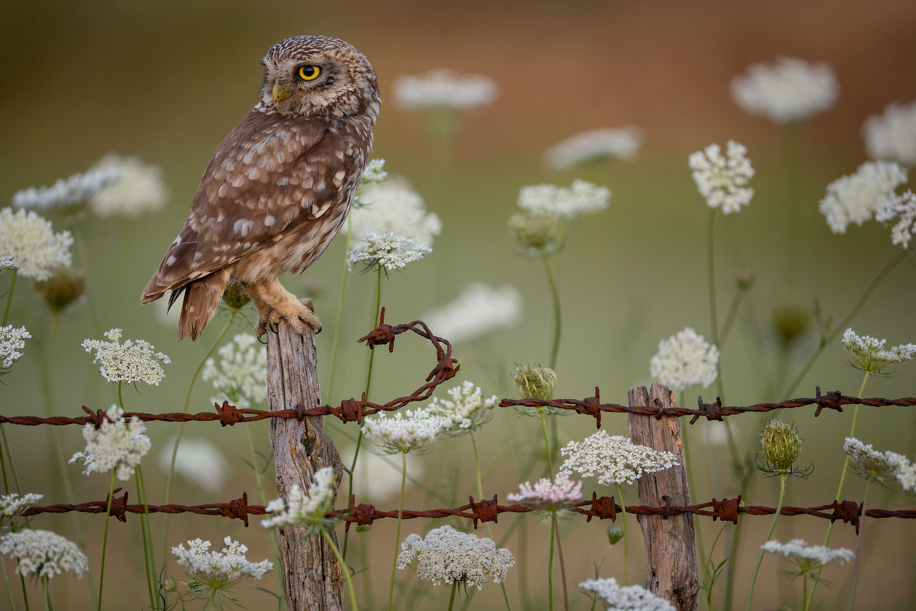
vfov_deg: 2.4
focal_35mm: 582
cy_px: 306
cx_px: 458
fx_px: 14808
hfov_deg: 3.5
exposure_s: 1/500
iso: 1600
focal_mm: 582
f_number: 6.3
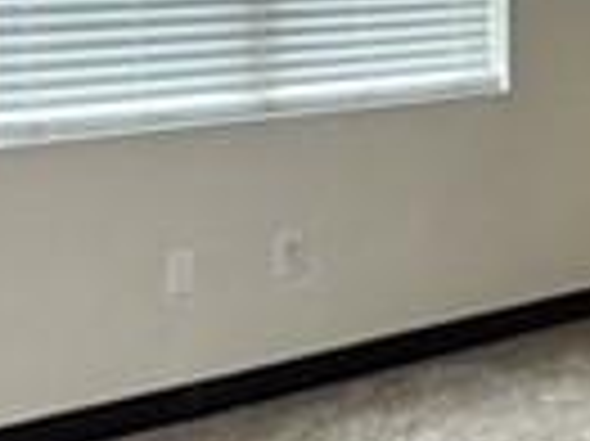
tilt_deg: -7.9
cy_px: 40
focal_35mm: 94
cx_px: 770
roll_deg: -1.3
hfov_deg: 19.3
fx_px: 1601
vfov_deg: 15.5
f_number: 1.78
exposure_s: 1/60
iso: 320
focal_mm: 6.76
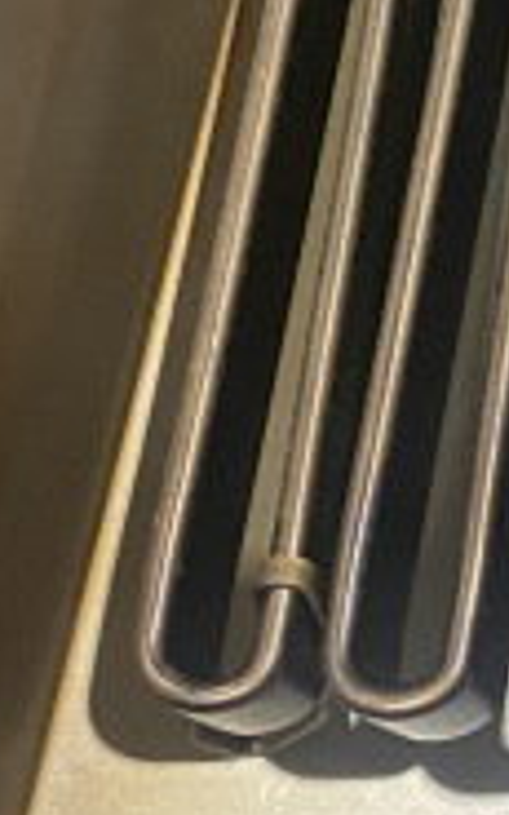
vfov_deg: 16.4
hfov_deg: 9.4
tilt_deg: -65.5
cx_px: 1261
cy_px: -157
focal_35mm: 122
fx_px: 2708
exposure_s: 1/60
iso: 500
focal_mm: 4.25
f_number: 1.8
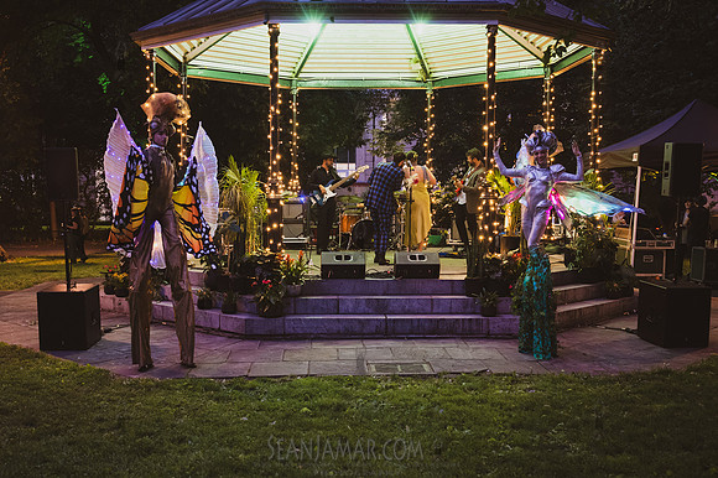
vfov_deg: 32.0
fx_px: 832
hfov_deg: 46.7
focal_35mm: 42
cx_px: 329
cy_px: 276
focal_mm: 35
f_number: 3.5
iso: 6400
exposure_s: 1/160
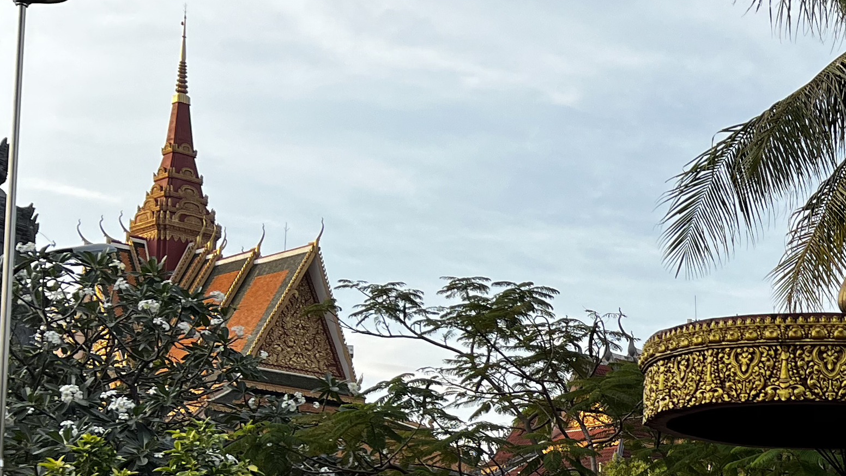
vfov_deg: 16.0
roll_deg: -0.6
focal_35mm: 73
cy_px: 531
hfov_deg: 26.0
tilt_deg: +4.9
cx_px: 1007
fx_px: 1638
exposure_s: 1/1238
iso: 50
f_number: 1.5
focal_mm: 5.7
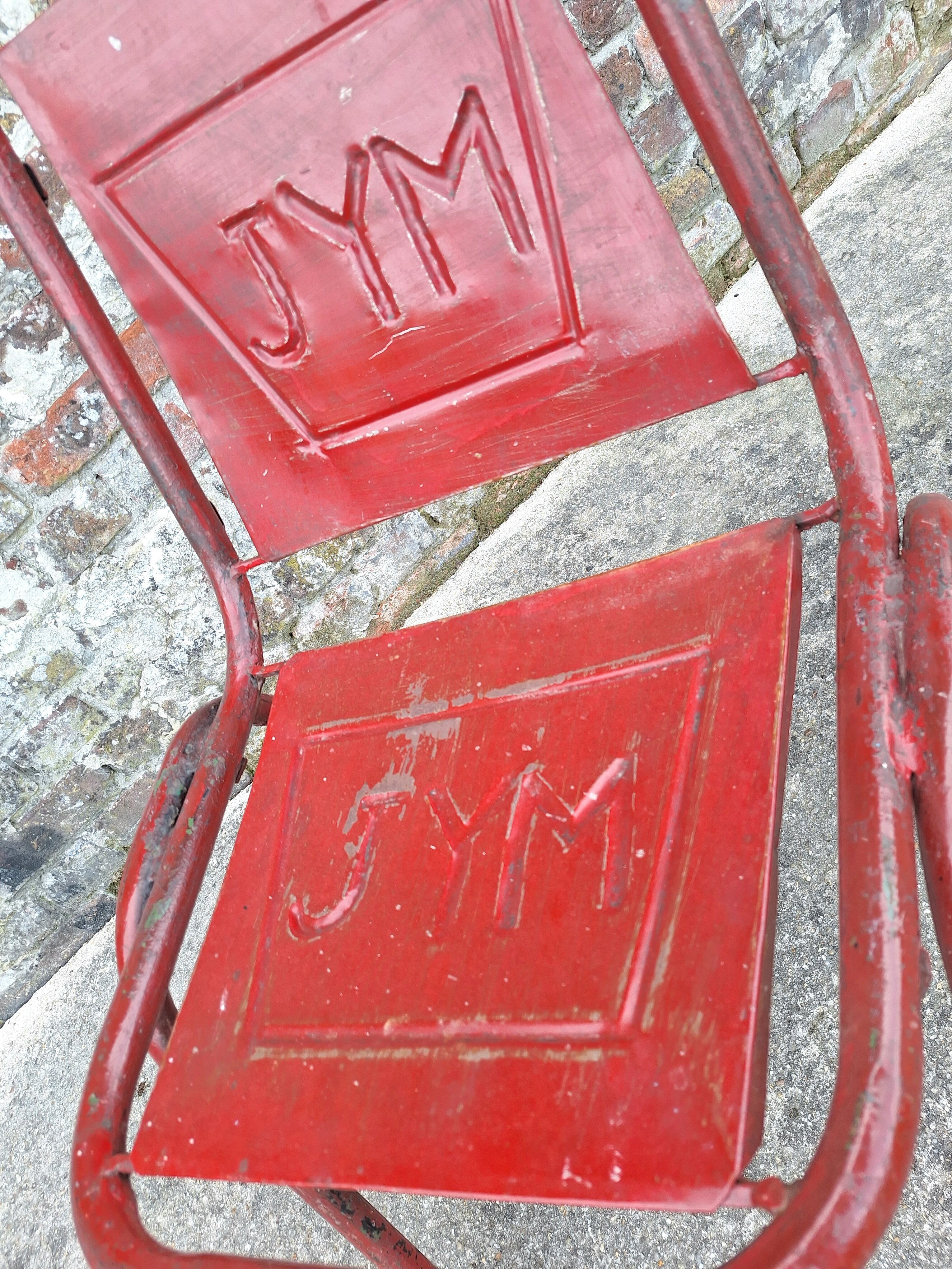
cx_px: 476
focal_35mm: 23
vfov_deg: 73.9
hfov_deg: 58.9
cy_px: 634
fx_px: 843
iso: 40
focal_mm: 5.54
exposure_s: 1/100
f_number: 1.8
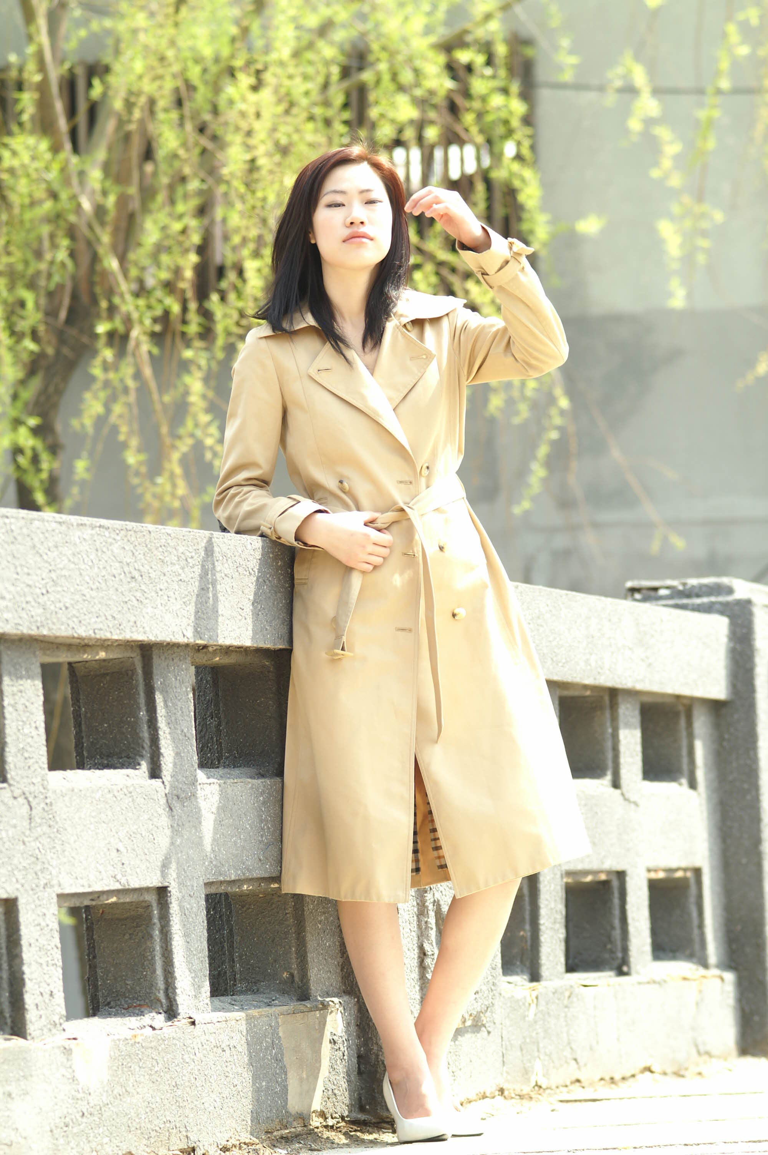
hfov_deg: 8.3
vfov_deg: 12.5
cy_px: 578
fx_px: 5289
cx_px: 384
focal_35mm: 165
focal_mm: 110
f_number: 4
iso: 200
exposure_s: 1/500
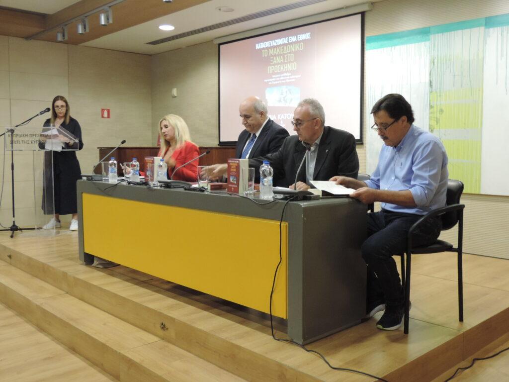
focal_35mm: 35
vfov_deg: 40.7
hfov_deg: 52.6
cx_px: 254
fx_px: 515
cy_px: 191
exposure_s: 1/15
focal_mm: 6.2
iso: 400
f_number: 3.3
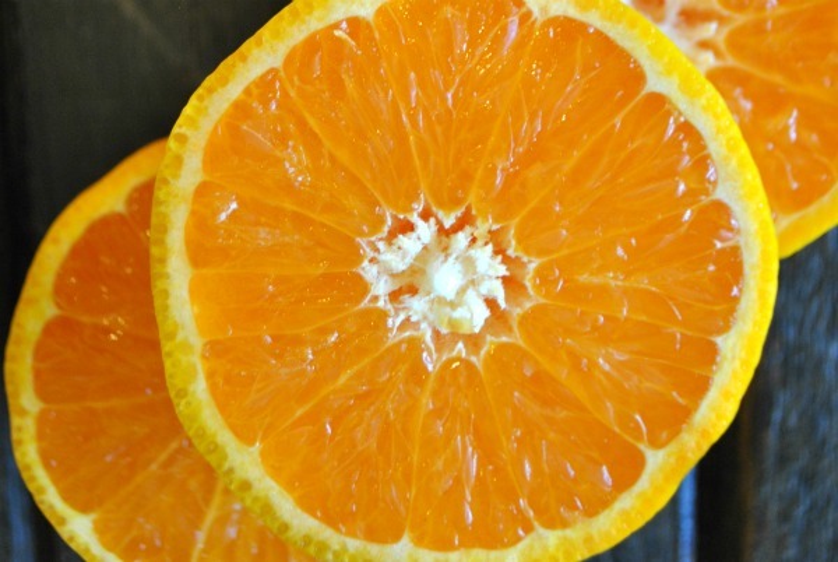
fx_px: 1049
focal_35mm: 45
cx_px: 419
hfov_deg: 43.5
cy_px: 281
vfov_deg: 30.0
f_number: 4.5
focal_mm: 30
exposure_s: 1/13
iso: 400
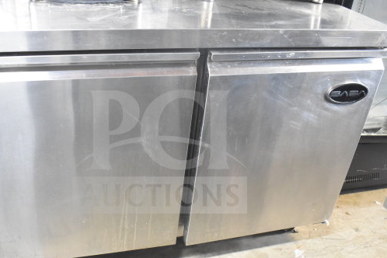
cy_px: 152
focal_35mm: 39
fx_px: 415
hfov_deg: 49.7
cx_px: 159
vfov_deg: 34.4
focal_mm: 21
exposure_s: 1/30
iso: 3200
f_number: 3.8
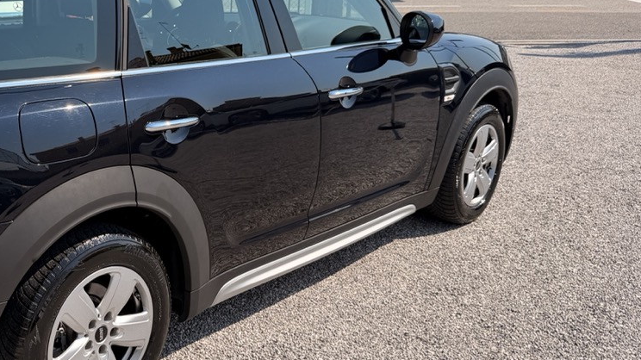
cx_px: 108
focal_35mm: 45
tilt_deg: -16.8
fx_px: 765
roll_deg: +1.9
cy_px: 157
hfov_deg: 42.9
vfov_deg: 26.5
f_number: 1.78
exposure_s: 1/3953
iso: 80
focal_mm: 6.76
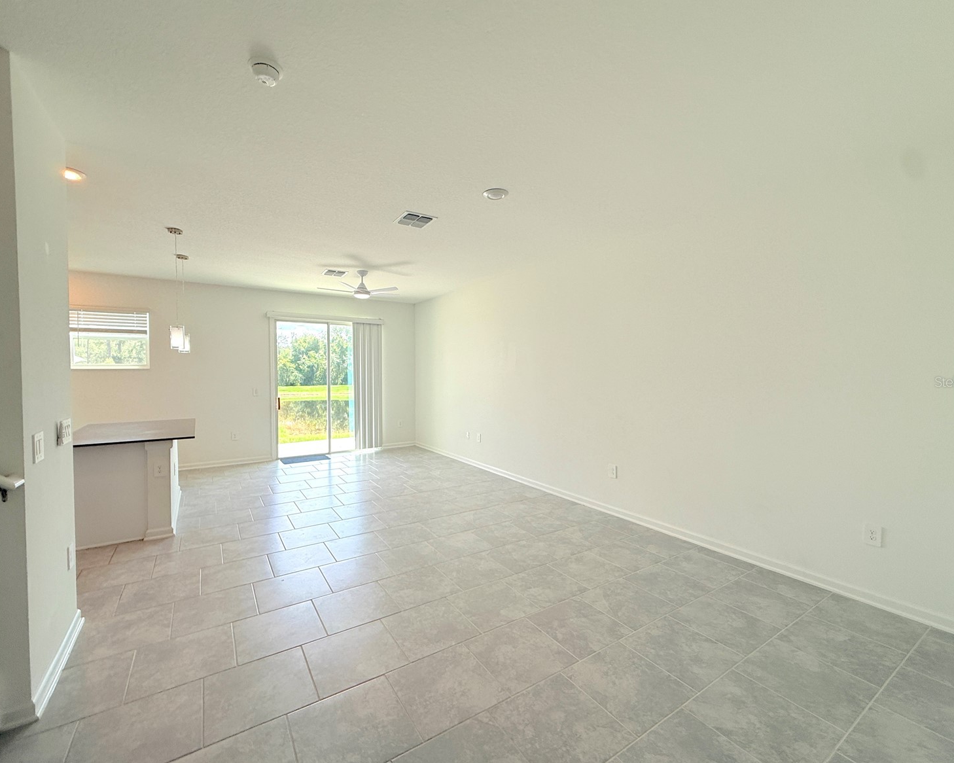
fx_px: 423
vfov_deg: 84.0
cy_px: 382
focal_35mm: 15
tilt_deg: -3.9
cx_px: 473
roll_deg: +0.3
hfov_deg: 96.8
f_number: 2.2
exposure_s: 1/233
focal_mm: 2.22
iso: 64
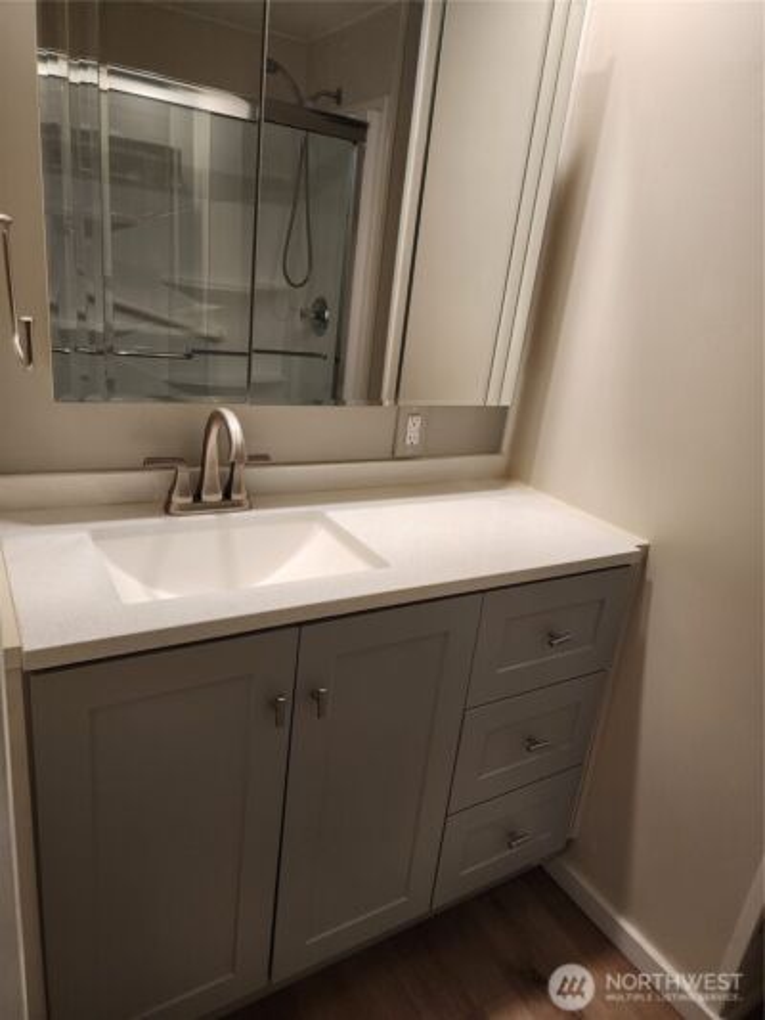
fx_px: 677
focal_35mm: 23
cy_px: 510
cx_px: 382
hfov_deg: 58.9
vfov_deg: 73.9
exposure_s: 1/120
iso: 160
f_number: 1.8
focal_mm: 6.4
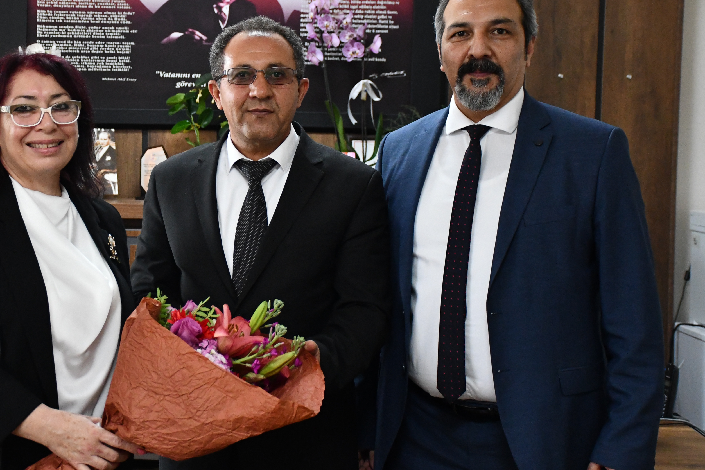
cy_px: 189
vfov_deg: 16.8
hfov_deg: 24.9
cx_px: 216
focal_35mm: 81
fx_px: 1586
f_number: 4.2
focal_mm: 38
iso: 3200
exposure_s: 1/125
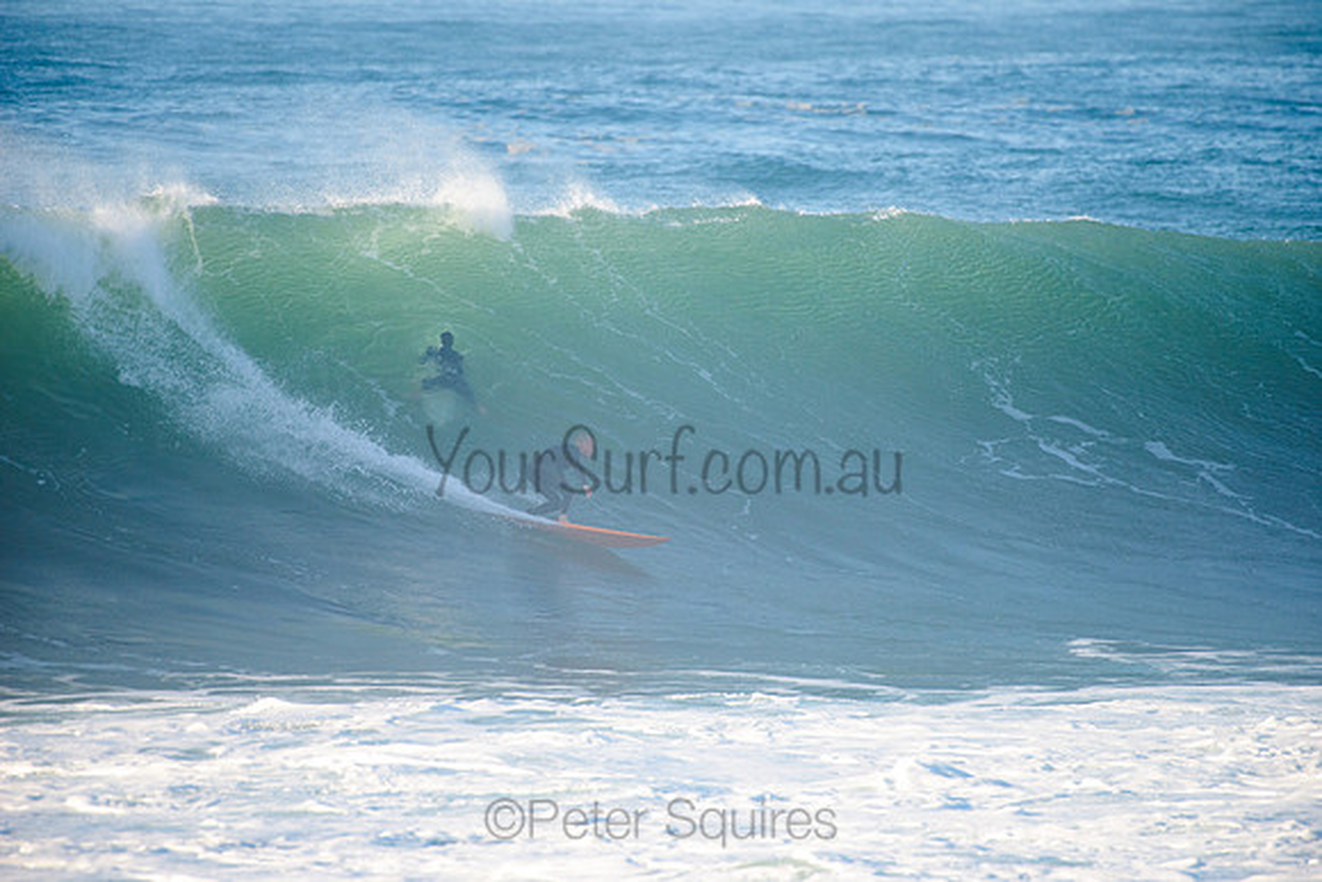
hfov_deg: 4.1
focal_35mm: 500
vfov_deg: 2.8
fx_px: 18368
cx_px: 661
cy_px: 441
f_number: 5.6
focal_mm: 500
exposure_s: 1/1600
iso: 360
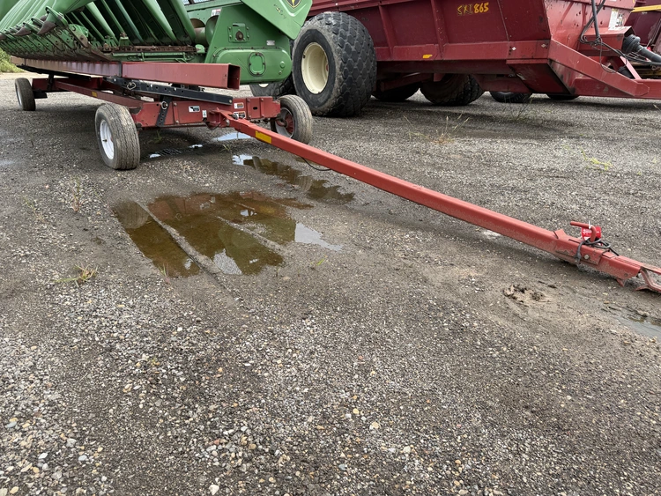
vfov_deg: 56.8
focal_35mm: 24
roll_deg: +0.5
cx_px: 330
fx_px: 458
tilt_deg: -21.4
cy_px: 248
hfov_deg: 71.6
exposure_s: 1/1689
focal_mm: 6.76
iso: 80
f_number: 1.78
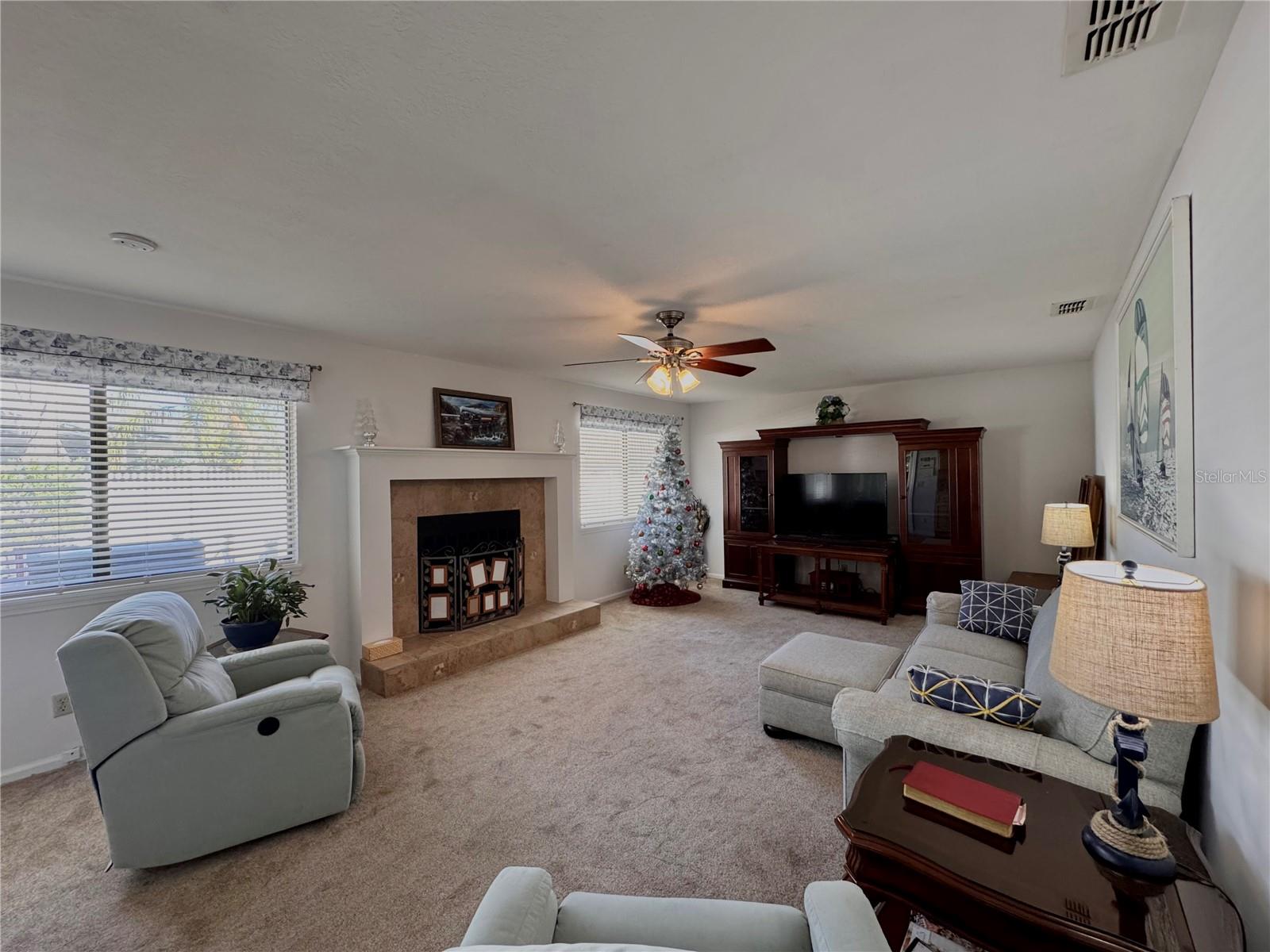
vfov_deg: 85.7
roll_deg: +0.4
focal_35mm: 14
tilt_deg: +0.5
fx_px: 514
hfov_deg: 102.1
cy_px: 476
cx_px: 635
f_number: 2.2
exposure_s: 1/120
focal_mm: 2.22
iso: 320
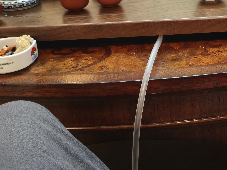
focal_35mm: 57
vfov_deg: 24.8
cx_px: 205
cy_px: 13
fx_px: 374
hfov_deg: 32.1
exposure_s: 1/33.3
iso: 800
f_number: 1.5
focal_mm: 4.94
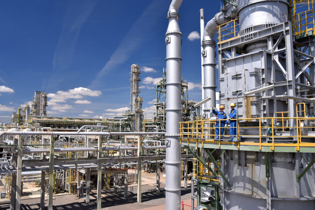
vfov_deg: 43.6
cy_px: 104
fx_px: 262
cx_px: 154
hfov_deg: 61.9
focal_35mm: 30
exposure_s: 1/320
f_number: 8
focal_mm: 28
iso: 400
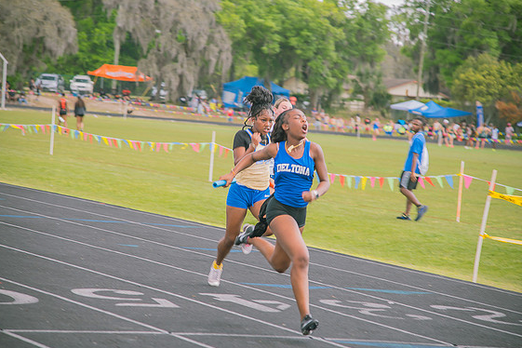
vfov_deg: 11.1
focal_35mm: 124
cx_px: 256
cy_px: 171
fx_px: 1798
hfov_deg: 16.5
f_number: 4
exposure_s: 1/200
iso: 200
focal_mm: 120
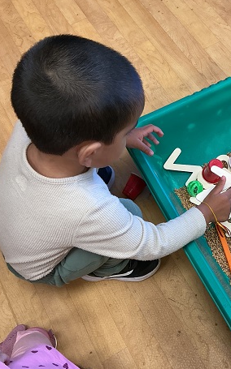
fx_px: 454
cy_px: 182
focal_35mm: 45
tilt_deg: -61.7
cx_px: 185
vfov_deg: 44.4
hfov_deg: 28.0
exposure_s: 1/60
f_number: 1.8
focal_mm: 3
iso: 64
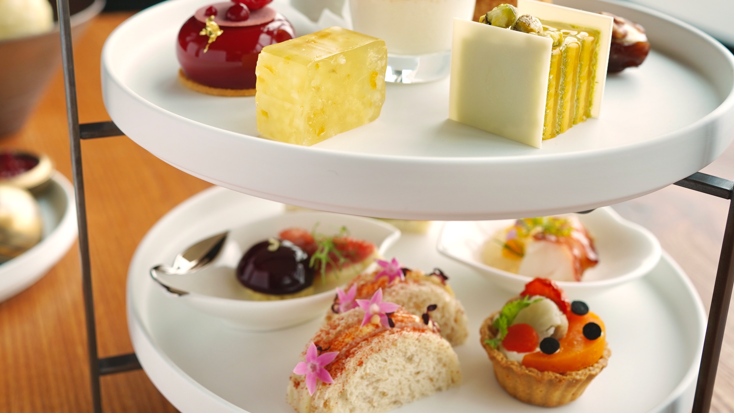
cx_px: 271
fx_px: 915
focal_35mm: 47
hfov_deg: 43.3
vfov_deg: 25.2
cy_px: 123
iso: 320
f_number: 5.6
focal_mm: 35
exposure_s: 1/250
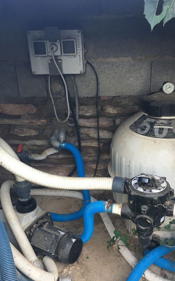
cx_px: 100
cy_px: 158
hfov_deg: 35.3
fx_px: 275
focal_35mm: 36
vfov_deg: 53.9
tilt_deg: -23.6
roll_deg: +2.1
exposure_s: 1/33
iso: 64
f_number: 2.2
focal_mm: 4.15
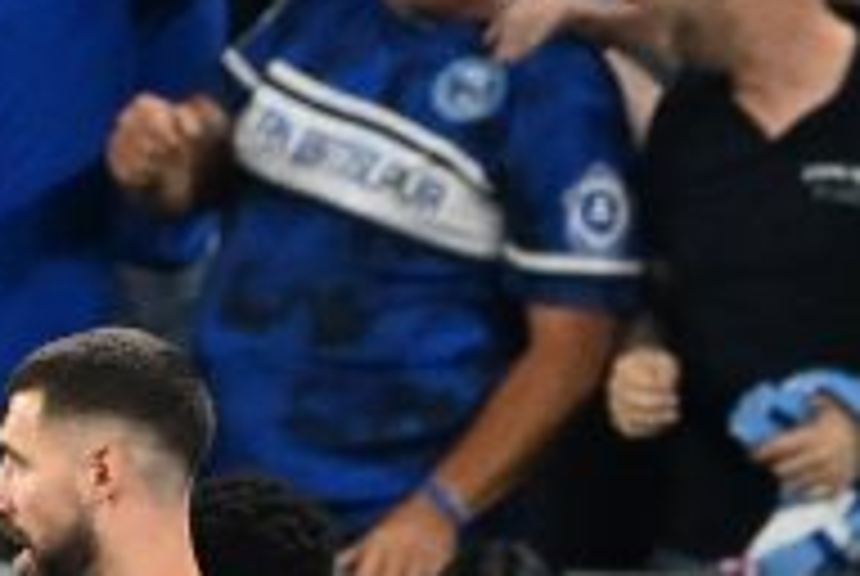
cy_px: 828
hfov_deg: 1.0
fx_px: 50028
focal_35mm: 2091
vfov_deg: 0.7
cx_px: 383
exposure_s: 1/2000
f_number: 2.8
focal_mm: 400
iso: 3200
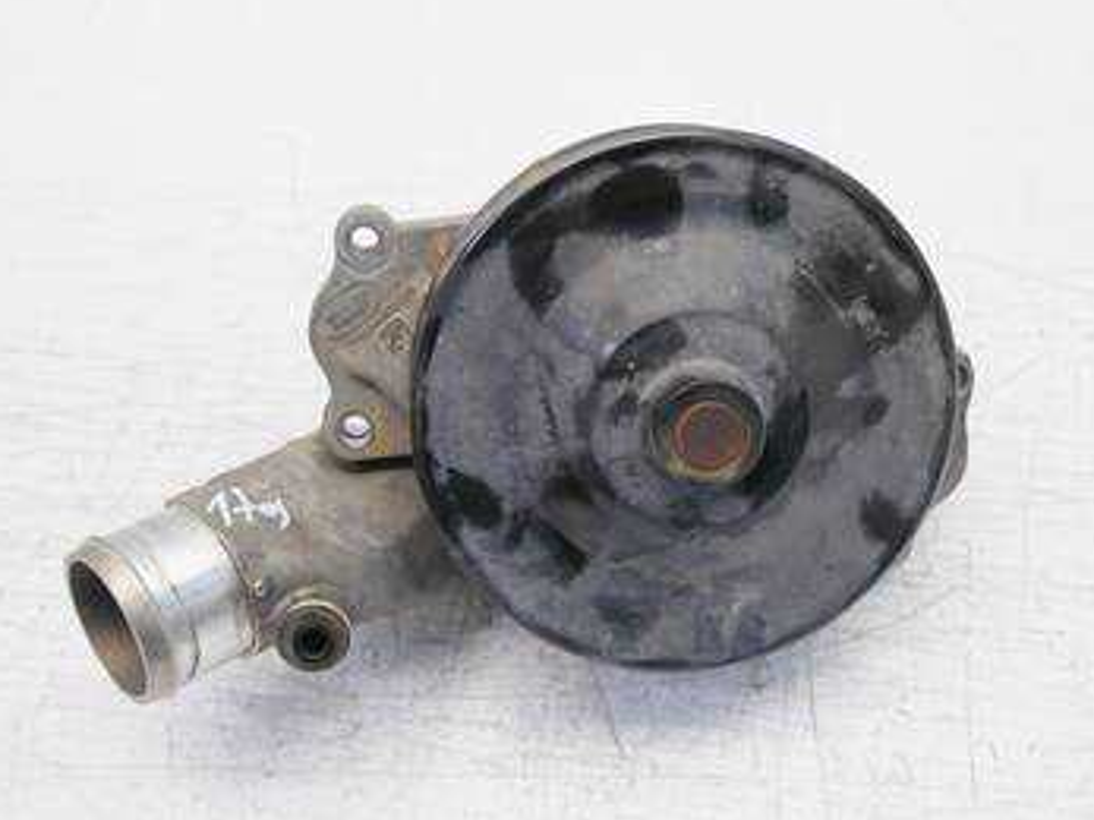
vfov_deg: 30.8
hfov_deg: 40.4
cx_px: 564
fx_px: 1485
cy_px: 467
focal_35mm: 47
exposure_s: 1/80
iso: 200
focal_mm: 17
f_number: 4
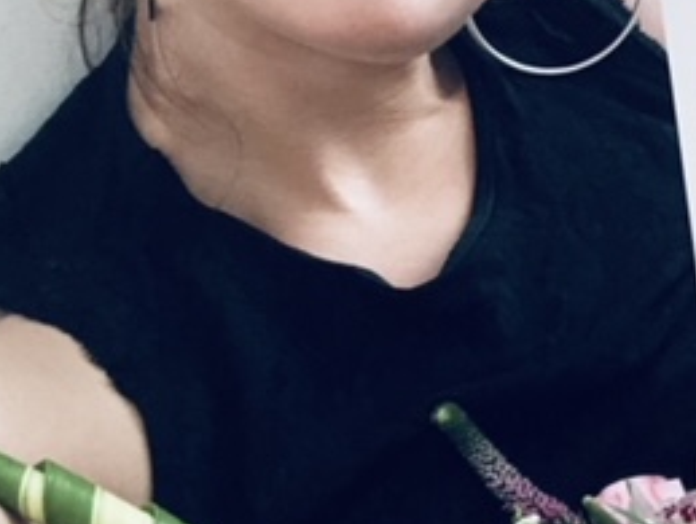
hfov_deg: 23.9
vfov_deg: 18.4
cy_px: 48
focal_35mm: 79
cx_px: 653
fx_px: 1591
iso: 320
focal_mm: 2.87
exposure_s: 1/40
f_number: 2.2
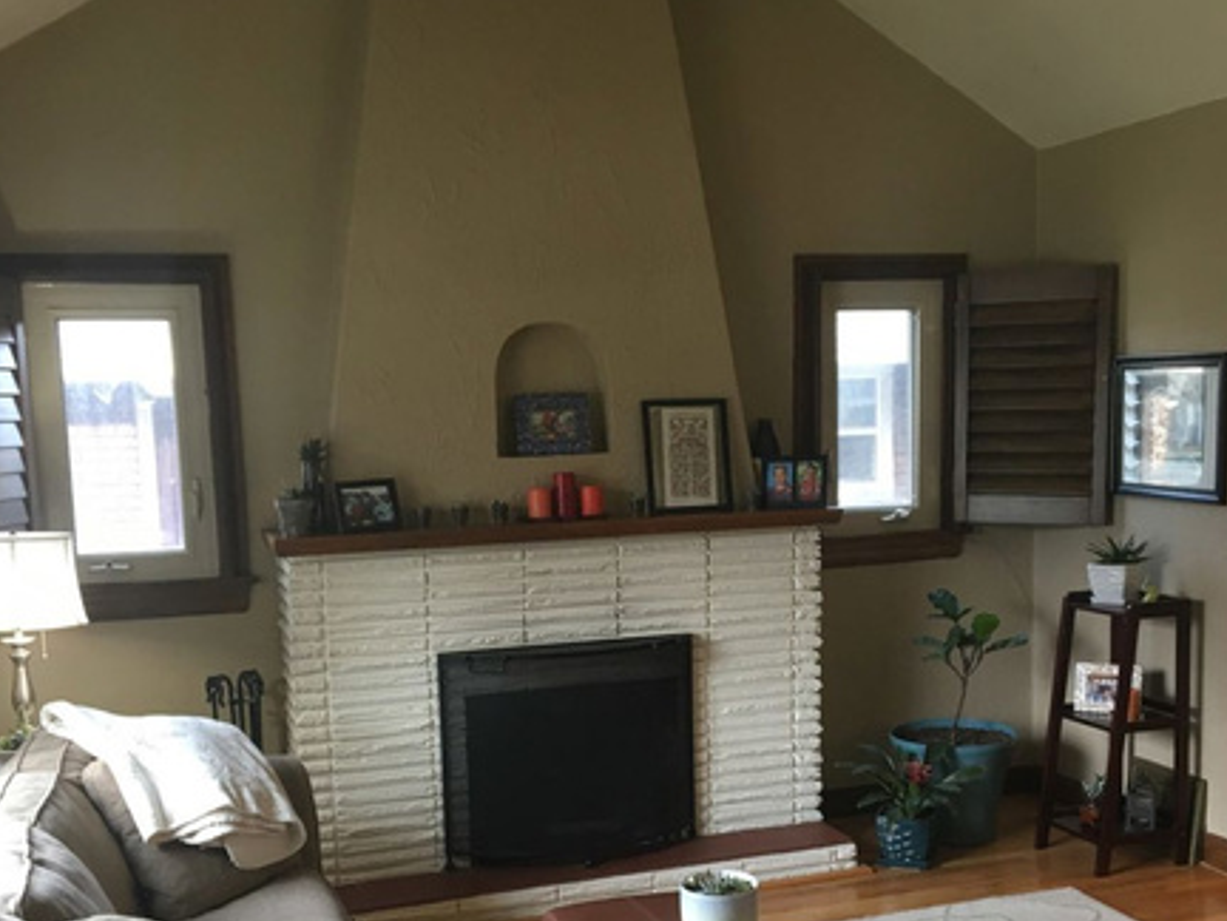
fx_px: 1524
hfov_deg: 43.8
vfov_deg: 33.3
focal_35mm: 43
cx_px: 648
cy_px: 608
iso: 80
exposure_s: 1/30
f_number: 2.2
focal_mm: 4.15
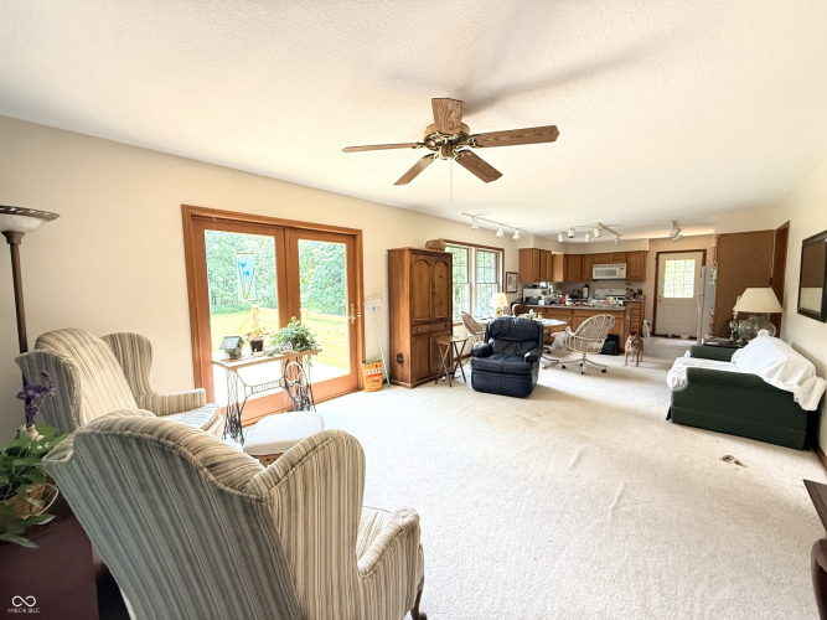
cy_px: 310
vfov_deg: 85.7
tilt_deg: -4.1
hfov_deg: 102.1
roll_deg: +0.4
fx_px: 334
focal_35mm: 14
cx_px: 414
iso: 320
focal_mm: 2.22
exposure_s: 1/67
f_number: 2.2
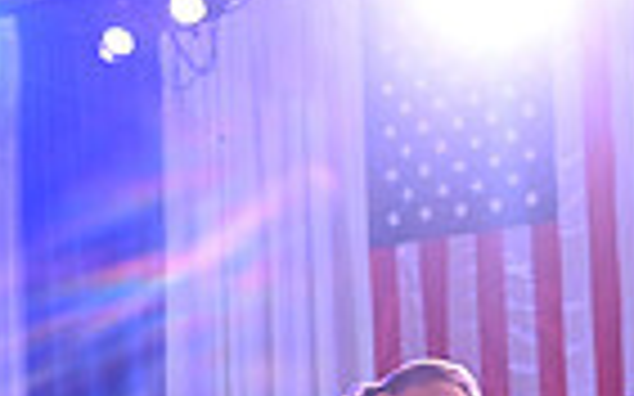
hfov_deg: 7.1
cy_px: 736
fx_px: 5061
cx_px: -126
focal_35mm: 293
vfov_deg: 4.4
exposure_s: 1/200
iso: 1600
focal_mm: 70
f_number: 4.5
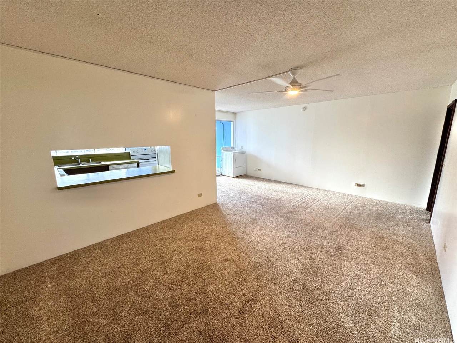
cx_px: 228
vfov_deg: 85.7
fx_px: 185
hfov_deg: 102.1
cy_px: 172
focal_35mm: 14
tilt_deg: -11.1
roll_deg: +0.4
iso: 200
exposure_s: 1/120
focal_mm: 2.22
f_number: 2.2
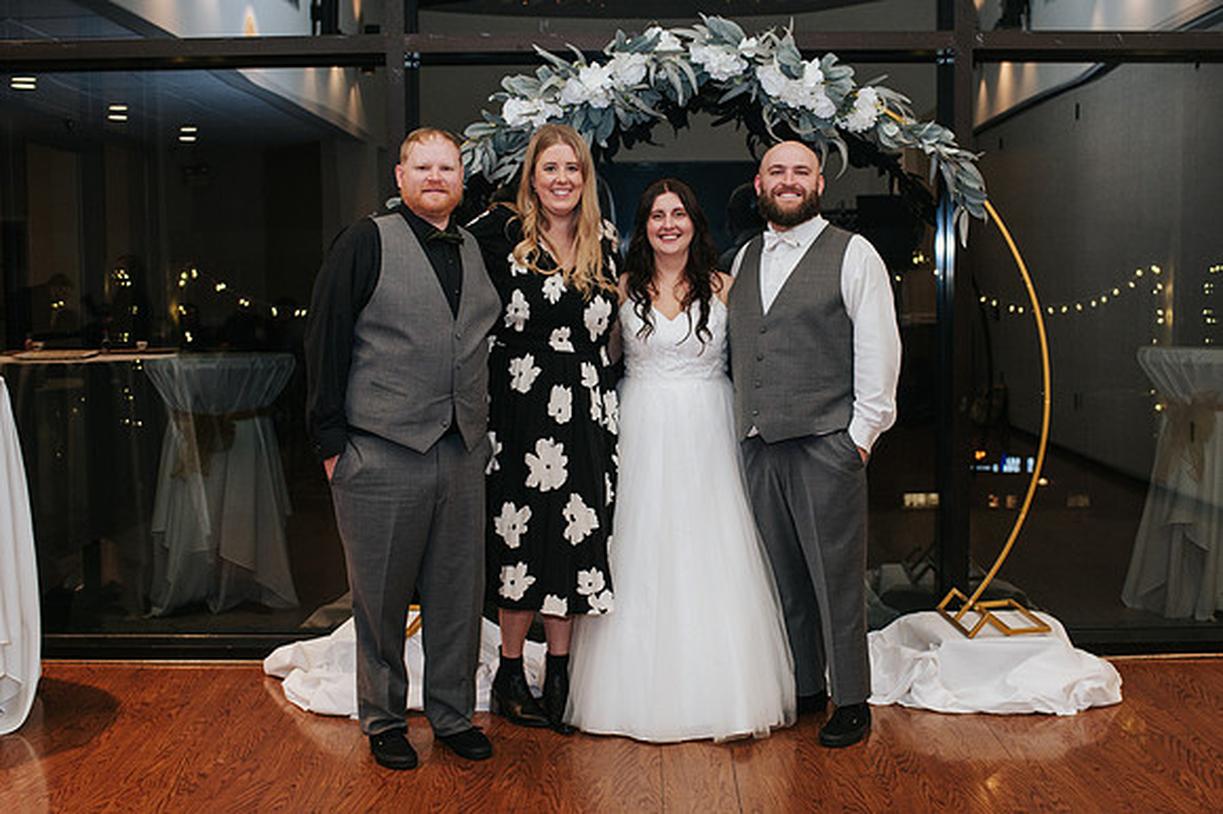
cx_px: 647
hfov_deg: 46.1
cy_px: 397
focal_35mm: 42
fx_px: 1435
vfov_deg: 31.7
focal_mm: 35
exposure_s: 1/200
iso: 800
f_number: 3.2
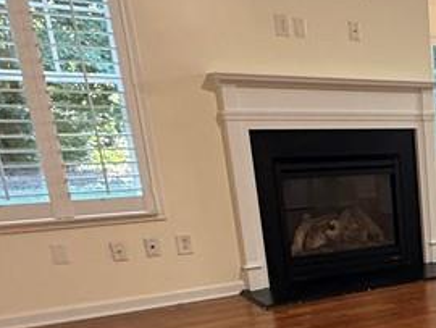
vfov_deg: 26.3
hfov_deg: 28.9
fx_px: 668
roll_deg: +0.3
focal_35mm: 53
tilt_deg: -16.7
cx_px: 578
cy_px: 317
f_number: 2.2
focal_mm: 2.22
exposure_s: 1/60
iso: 320
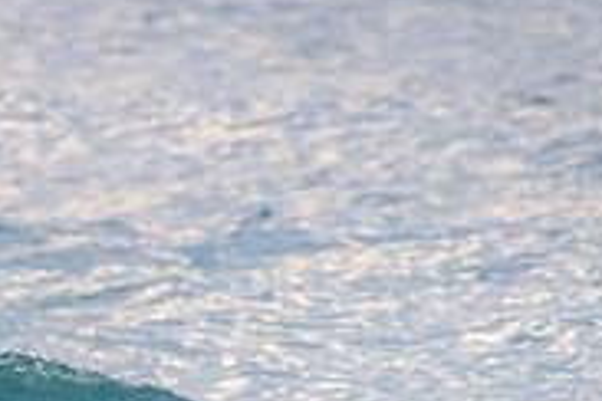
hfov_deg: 1.1
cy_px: 473
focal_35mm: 1940
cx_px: -292
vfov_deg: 0.7
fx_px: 32439
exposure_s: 1/1250
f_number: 5.6
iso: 560
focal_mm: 500
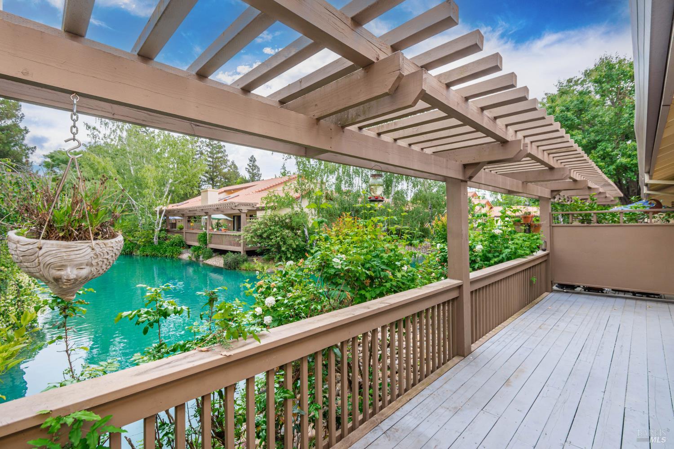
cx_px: 337
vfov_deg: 77.3
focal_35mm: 15
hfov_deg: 100.4
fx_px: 281
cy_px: 224
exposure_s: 1/250
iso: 200
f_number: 6.3
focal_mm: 10
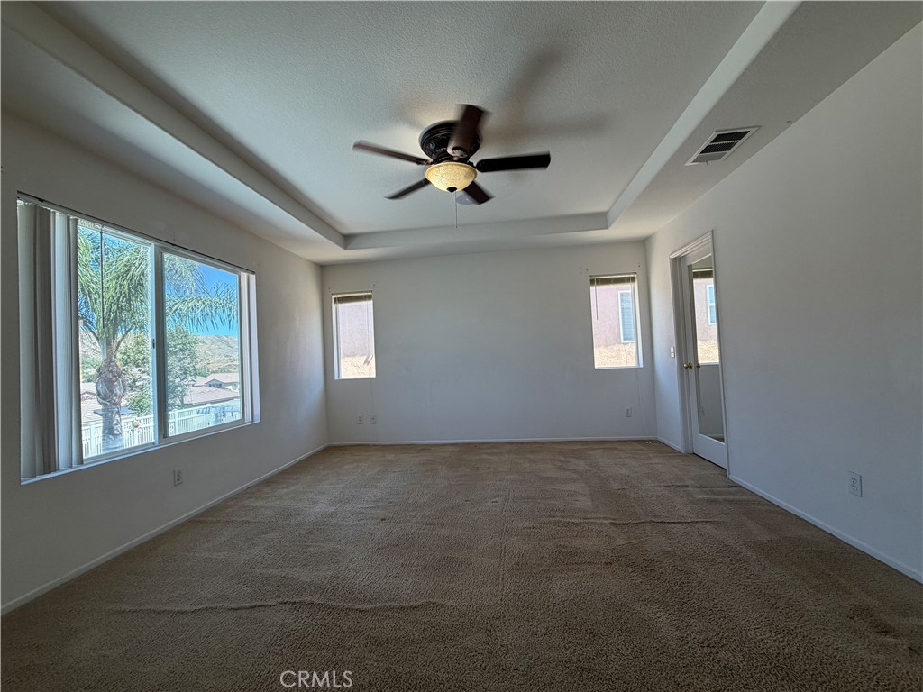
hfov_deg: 102.1
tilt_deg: +1.6
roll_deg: +2.4
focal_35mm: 14
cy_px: 346
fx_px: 373
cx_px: 462
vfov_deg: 85.7
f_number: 2.2
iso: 80
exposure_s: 1/120
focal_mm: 2.22
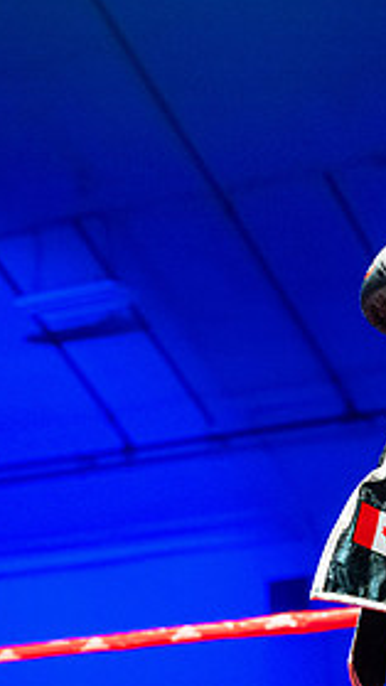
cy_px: 254
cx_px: 524
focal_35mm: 109
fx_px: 1983
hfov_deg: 10.8
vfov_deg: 19.6
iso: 4000
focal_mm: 50
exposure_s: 1/1000
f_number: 2.8
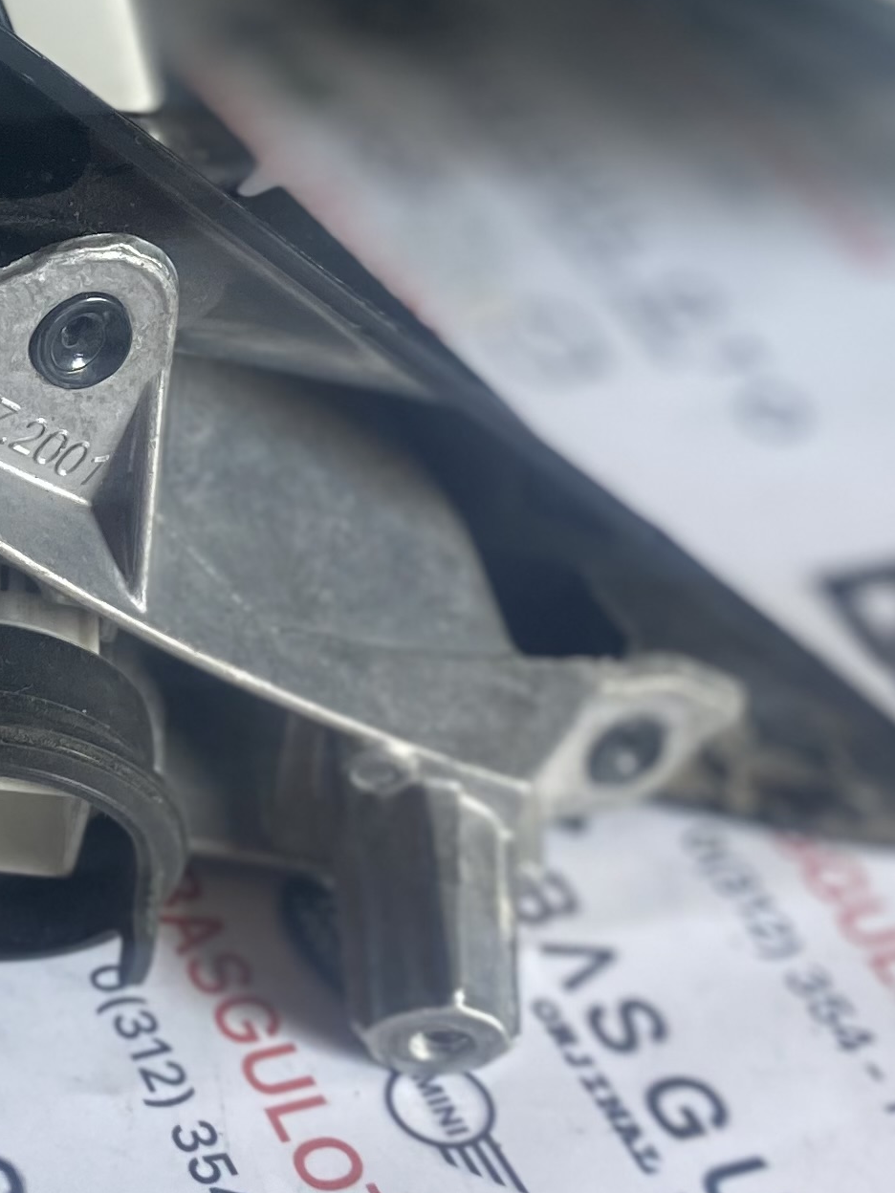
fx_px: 2896
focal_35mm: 84
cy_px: 269
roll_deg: -4.7
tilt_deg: -35.0
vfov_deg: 23.0
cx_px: -104
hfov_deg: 17.0
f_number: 1.8
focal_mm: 4.25
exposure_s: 1/121
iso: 100
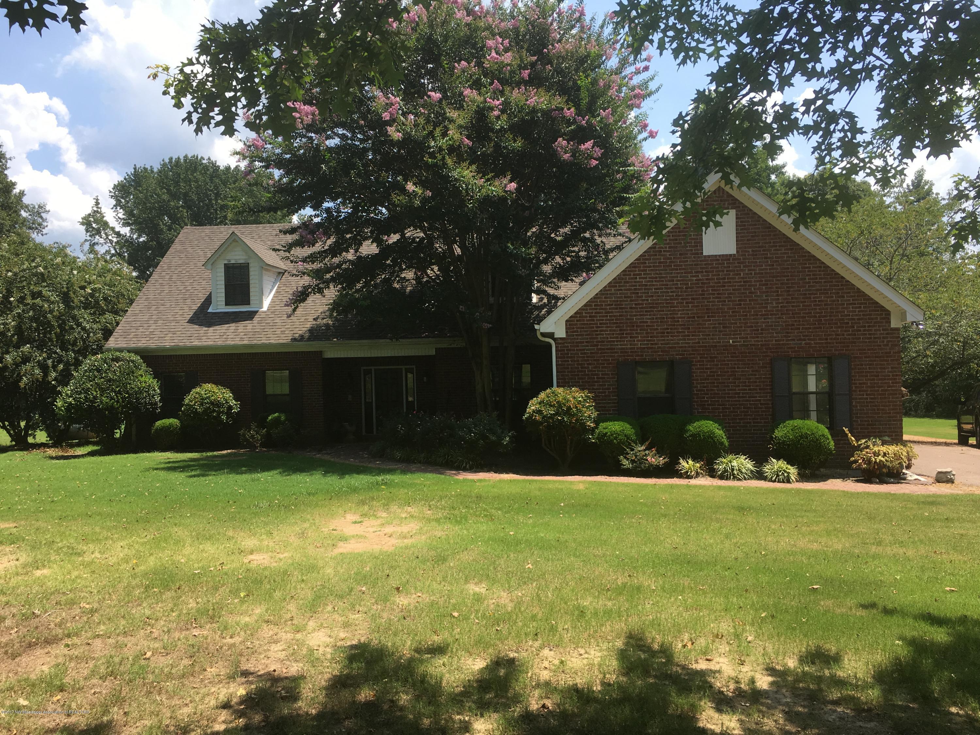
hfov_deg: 61.7
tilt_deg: +2.0
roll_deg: +1.1
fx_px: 821
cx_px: 490
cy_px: 368
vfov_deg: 48.2
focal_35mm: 29
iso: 25
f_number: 2.2
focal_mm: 4.15
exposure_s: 1/884
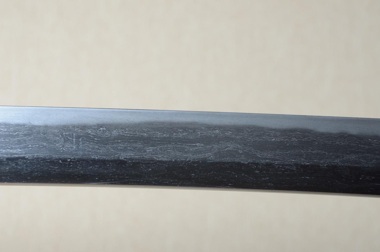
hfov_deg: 14.4
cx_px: 190
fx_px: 1503
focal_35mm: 142
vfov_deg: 9.6
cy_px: 126
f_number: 11
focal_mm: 95
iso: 400
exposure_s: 1/1.6
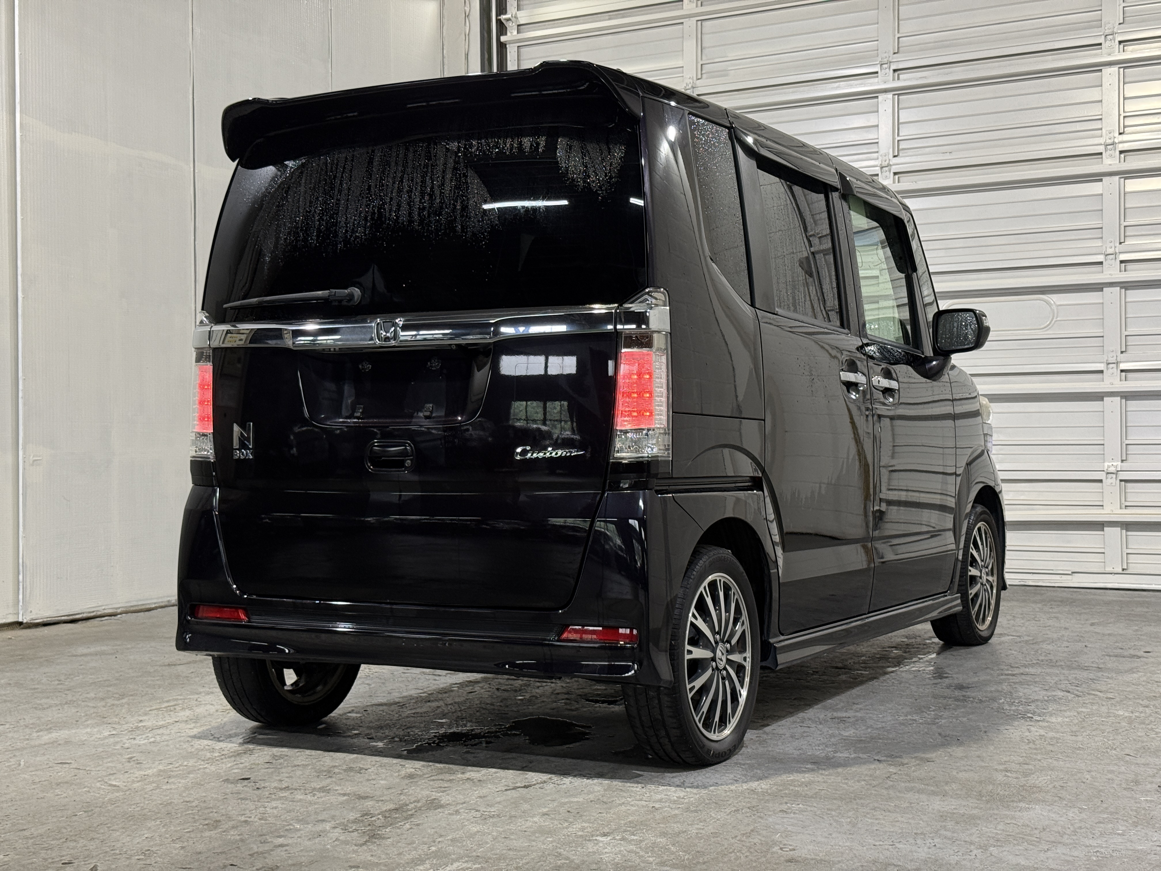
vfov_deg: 30.3
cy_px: 436
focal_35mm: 48
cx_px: 580
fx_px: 1610
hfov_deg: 39.7
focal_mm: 6.76
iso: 160
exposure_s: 1/60
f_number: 1.78
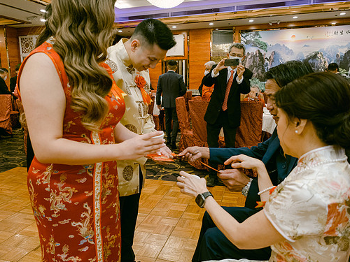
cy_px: 133
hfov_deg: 63.4
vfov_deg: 49.7
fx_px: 283
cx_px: 172
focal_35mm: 28
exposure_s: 1/125
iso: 1000
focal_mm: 16
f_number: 2.8
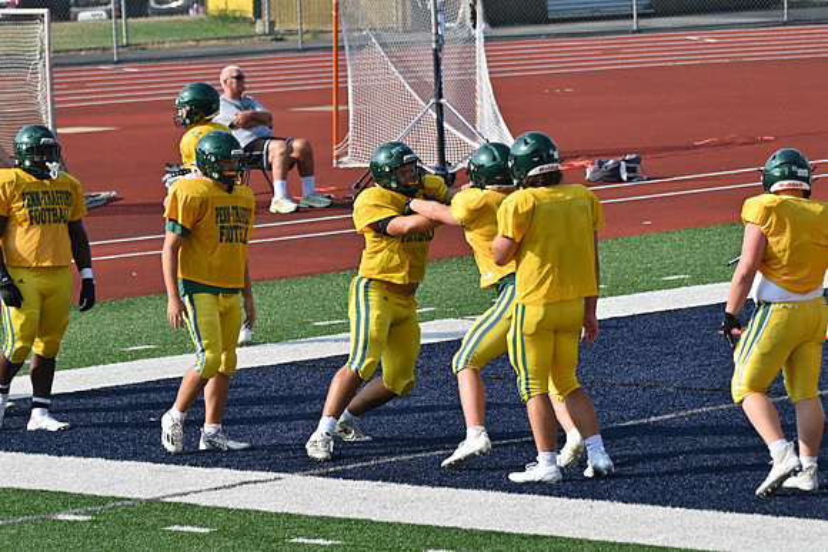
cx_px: 414
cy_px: 276
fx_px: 5521
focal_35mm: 240
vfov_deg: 5.7
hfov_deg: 8.6
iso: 140
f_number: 5.6
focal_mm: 160
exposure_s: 1/800
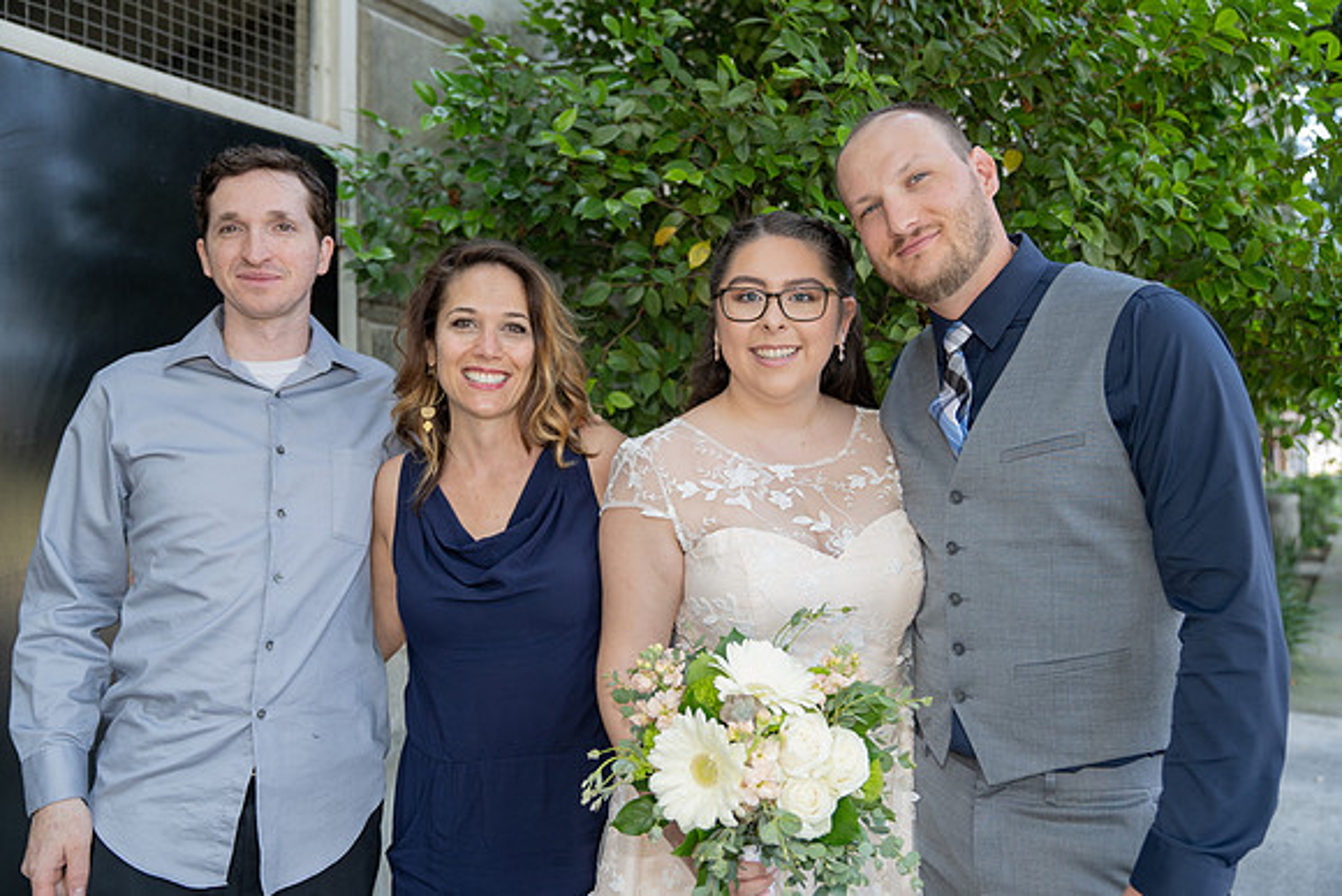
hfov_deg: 63.6
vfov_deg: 45.0
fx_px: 1081
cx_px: 671
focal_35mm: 29
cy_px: 448
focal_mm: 29
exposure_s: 1/250
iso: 500
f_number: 3.2
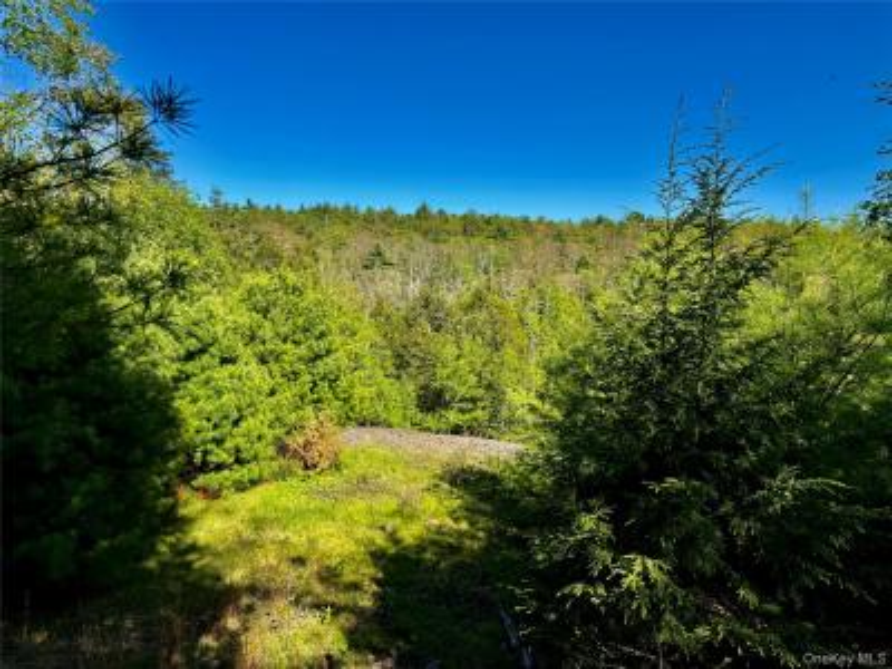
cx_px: 446
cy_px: 334
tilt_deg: -4.8
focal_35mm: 24
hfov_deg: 71.6
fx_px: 618
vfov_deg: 56.8
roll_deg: -0.6
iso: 80
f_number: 1.78
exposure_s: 1/2907
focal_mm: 6.76
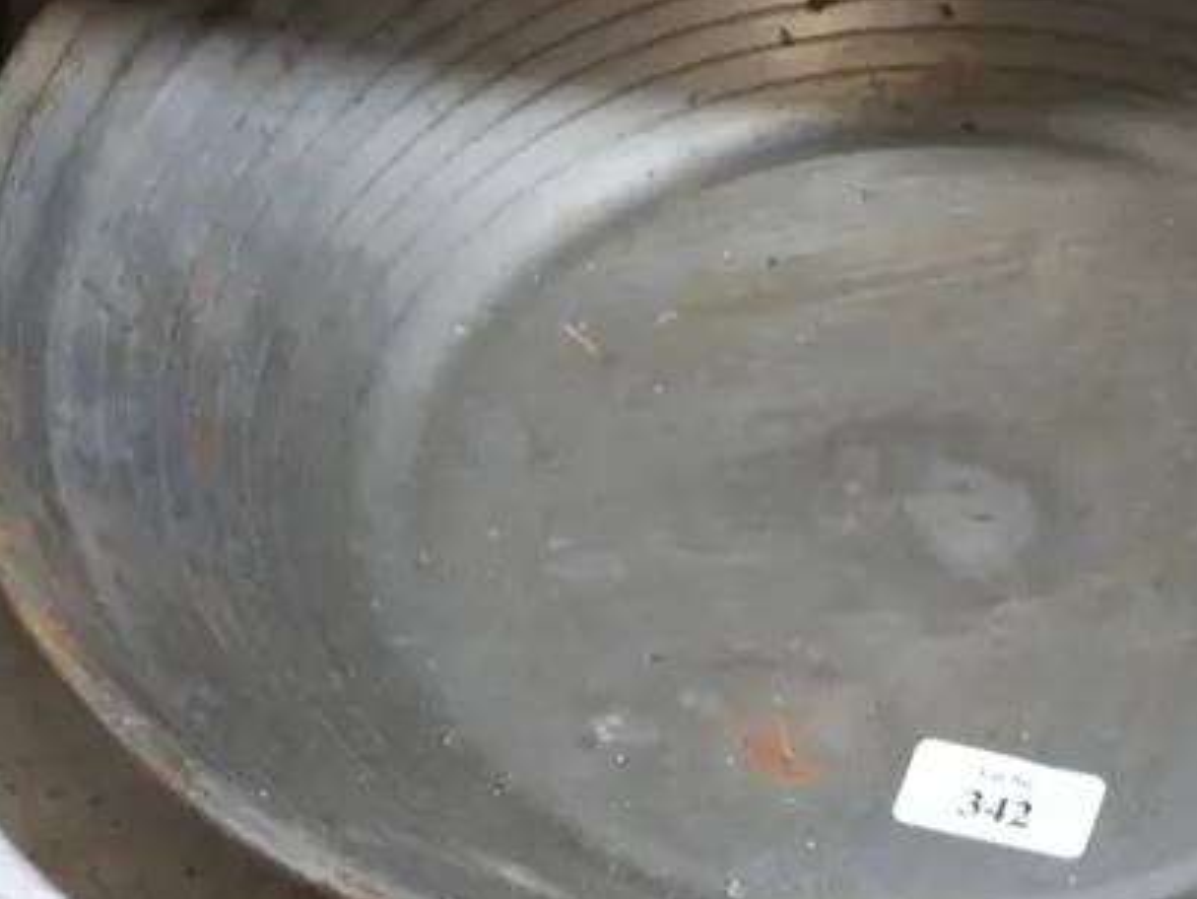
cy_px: 393
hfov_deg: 11.4
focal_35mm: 172
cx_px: 1031
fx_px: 5949
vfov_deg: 8.6
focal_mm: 34
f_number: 5.4
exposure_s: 1/80
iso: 2500
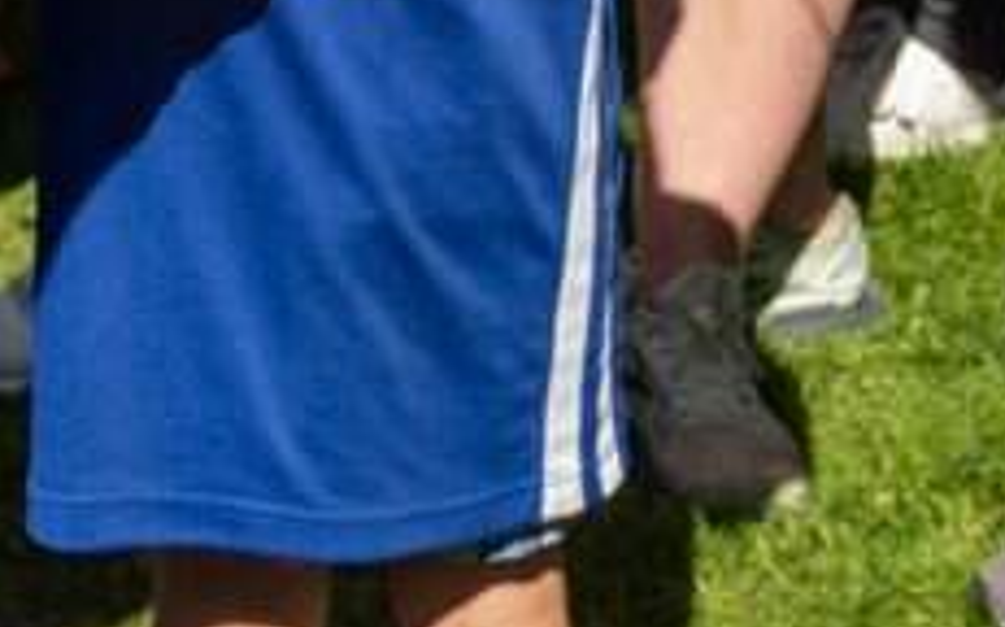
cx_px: 374
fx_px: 3476
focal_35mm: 127
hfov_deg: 16.4
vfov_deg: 9.7
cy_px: -522
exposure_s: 1/640
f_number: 5.6
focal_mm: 24
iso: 200
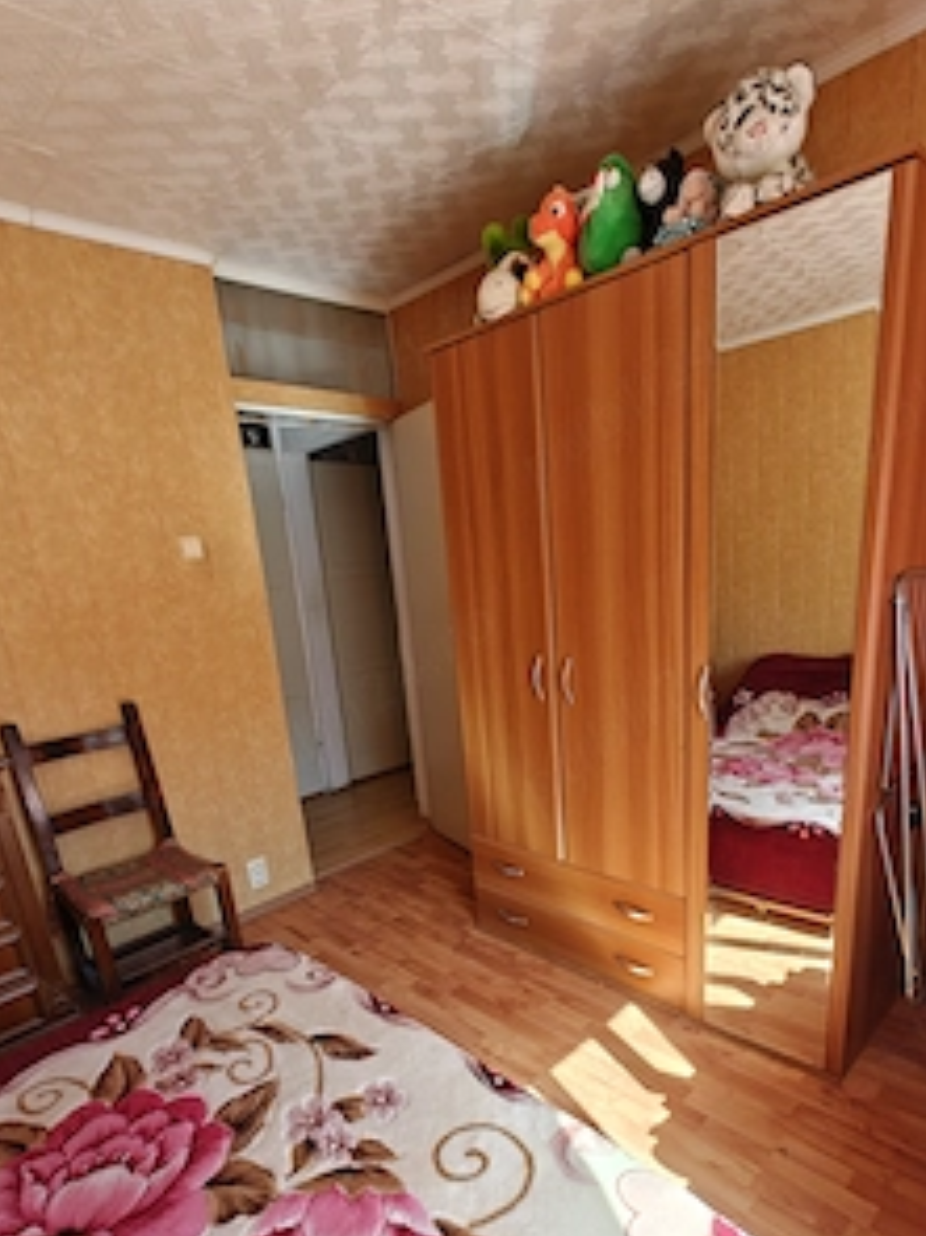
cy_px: 775
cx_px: 507
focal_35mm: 19
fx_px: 678
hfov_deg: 68.5
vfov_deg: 83.0
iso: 64
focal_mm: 2.62
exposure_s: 1/65
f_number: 2.2
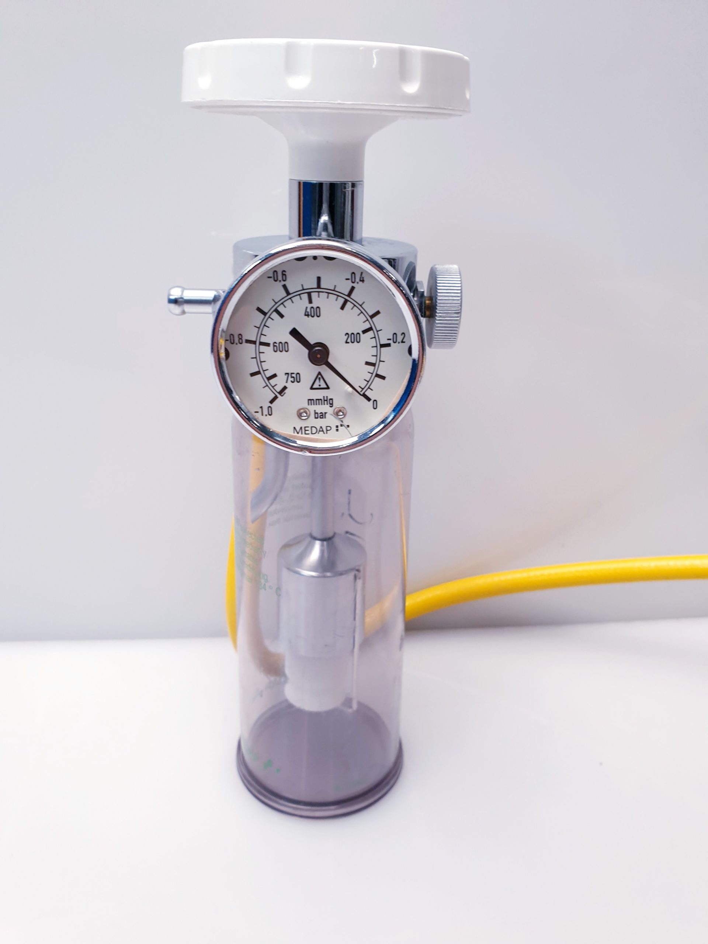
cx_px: 354
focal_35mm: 26
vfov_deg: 67.3
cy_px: 472
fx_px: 709
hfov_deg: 53.1
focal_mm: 4.3
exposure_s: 1/50
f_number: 2.4
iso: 64
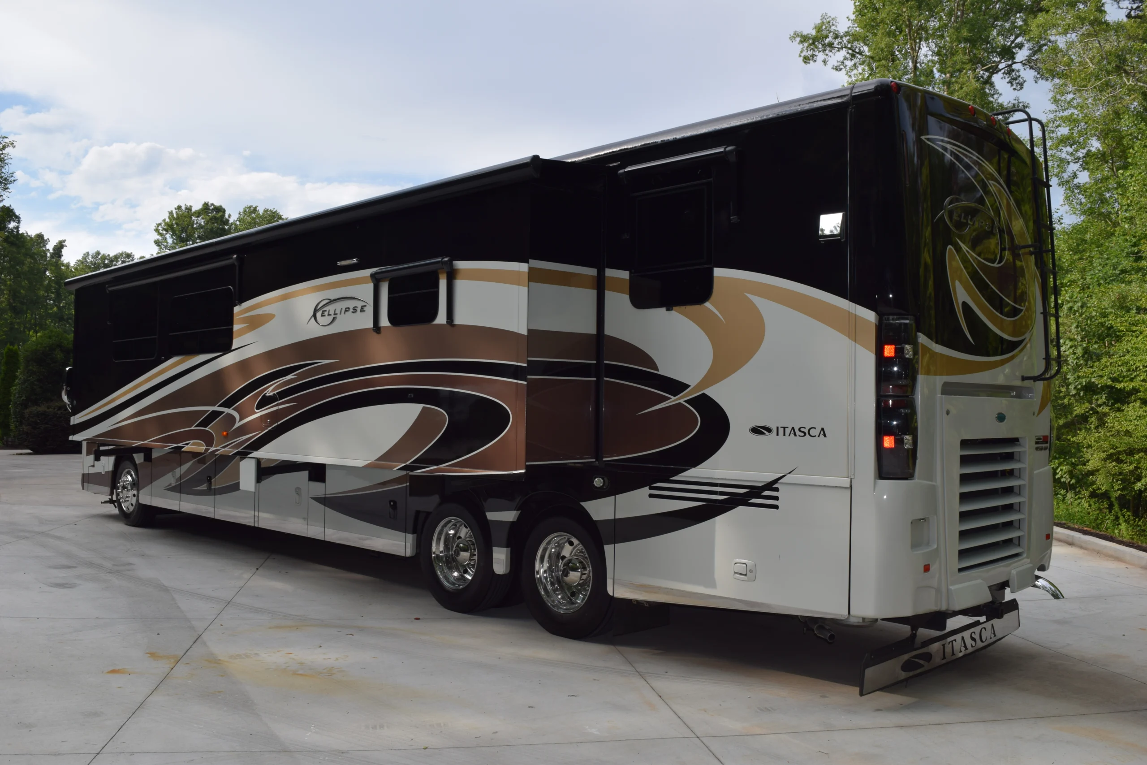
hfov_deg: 59.5
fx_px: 1004
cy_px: 382
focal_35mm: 32
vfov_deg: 41.7
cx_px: 574
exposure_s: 1/200
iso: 100
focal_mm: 21
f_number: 8
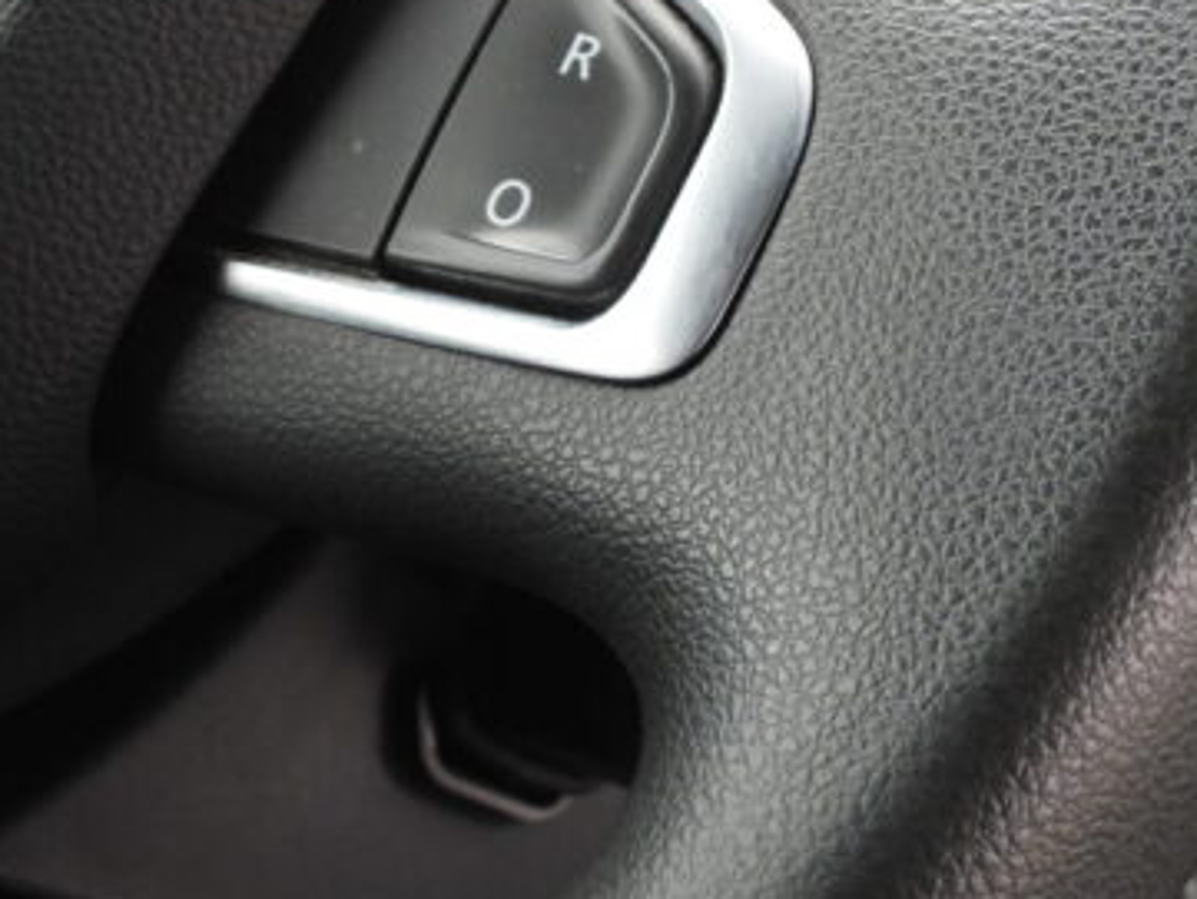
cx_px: 348
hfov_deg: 27.9
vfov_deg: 20.8
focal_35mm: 69
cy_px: 66
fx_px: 2387
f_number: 3.2
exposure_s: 1/30
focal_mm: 6.3
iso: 100
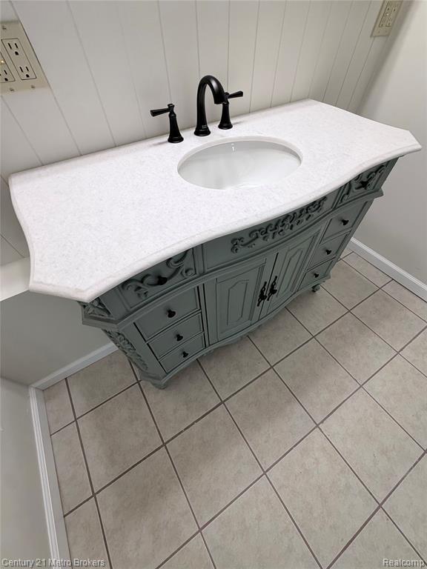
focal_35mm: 14
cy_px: 284
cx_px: 214
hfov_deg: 85.7
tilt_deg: -52.4
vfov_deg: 102.1
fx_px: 230
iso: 200
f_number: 2.2
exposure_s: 1/120
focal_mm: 2.22
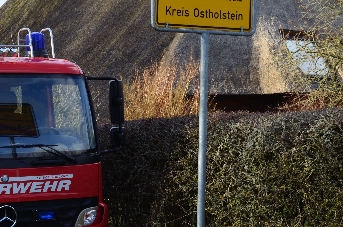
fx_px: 1141
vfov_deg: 11.4
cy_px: 125
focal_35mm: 120
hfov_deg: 16.9
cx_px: 34
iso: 200
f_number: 10
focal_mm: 40
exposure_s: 1/80
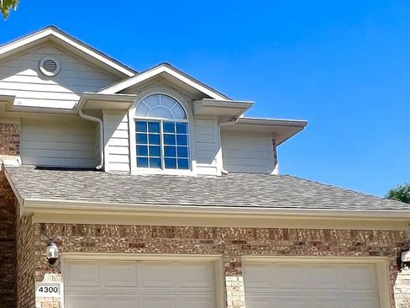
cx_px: 34
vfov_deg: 33.0
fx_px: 497
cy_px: 263
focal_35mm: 42
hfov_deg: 41.0
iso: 32
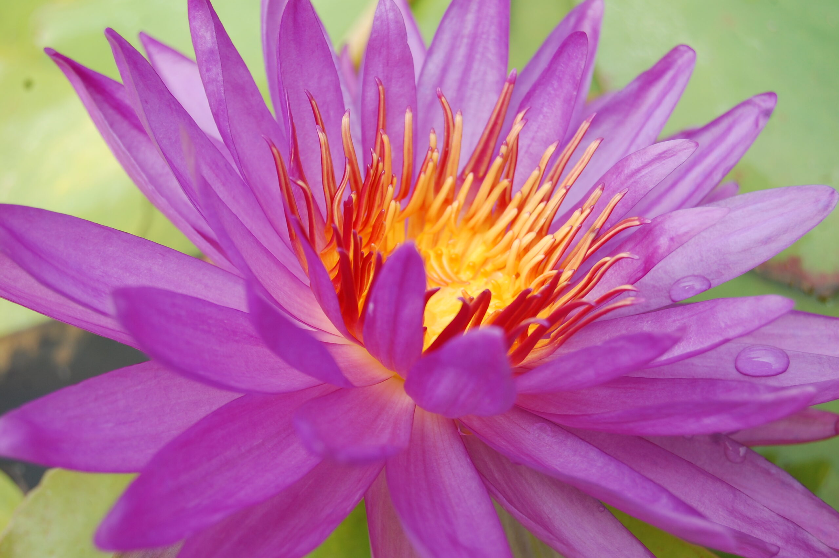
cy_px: 279
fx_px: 1921
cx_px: 420
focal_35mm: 82
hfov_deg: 24.6
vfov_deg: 16.5
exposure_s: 1/200
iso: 200
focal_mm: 55
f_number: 7.1
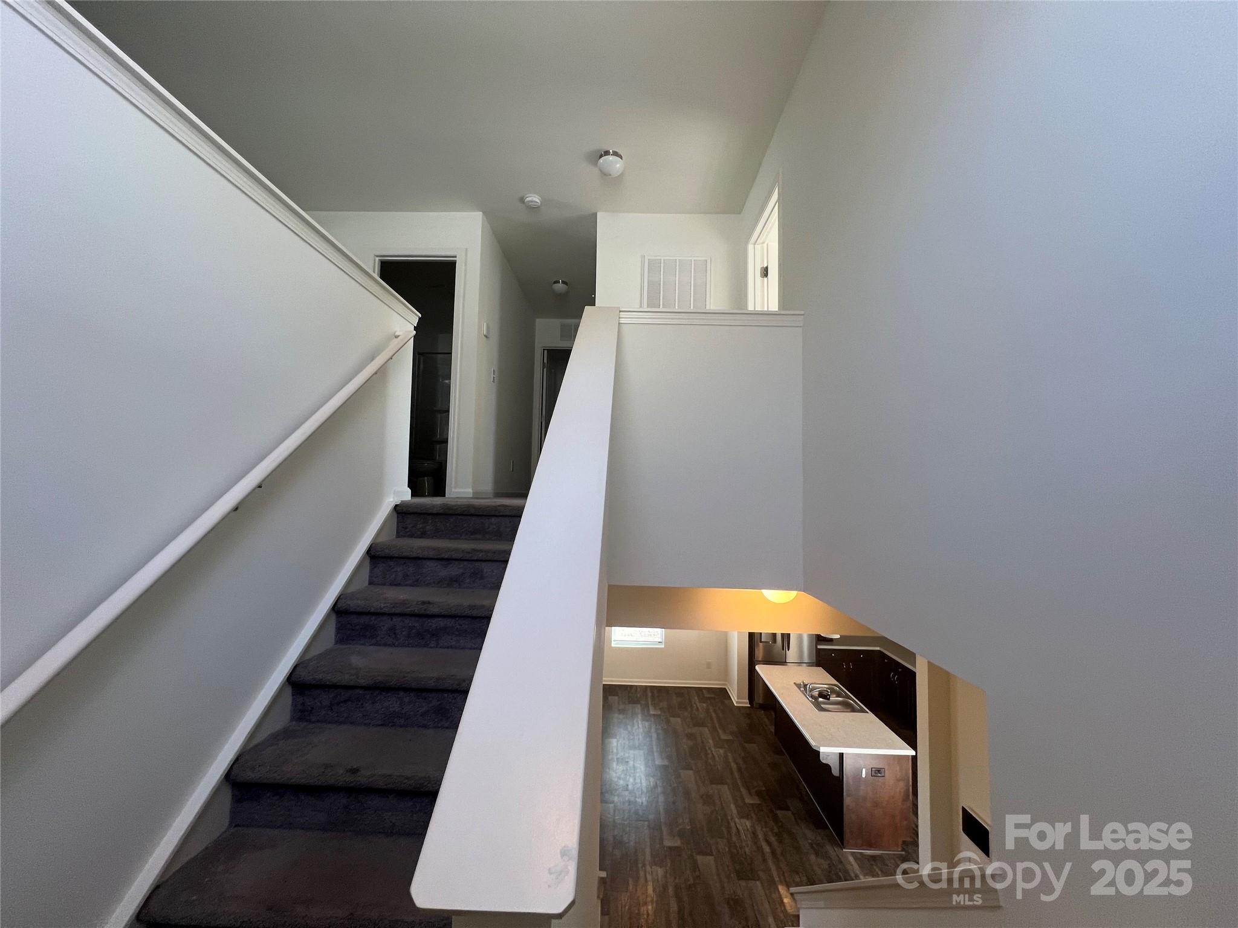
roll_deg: -1.0
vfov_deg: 89.9
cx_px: 619
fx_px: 465
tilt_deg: +3.2
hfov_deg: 106.2
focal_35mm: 13
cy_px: 464
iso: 125
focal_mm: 1.57
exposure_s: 1/120
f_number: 1.8
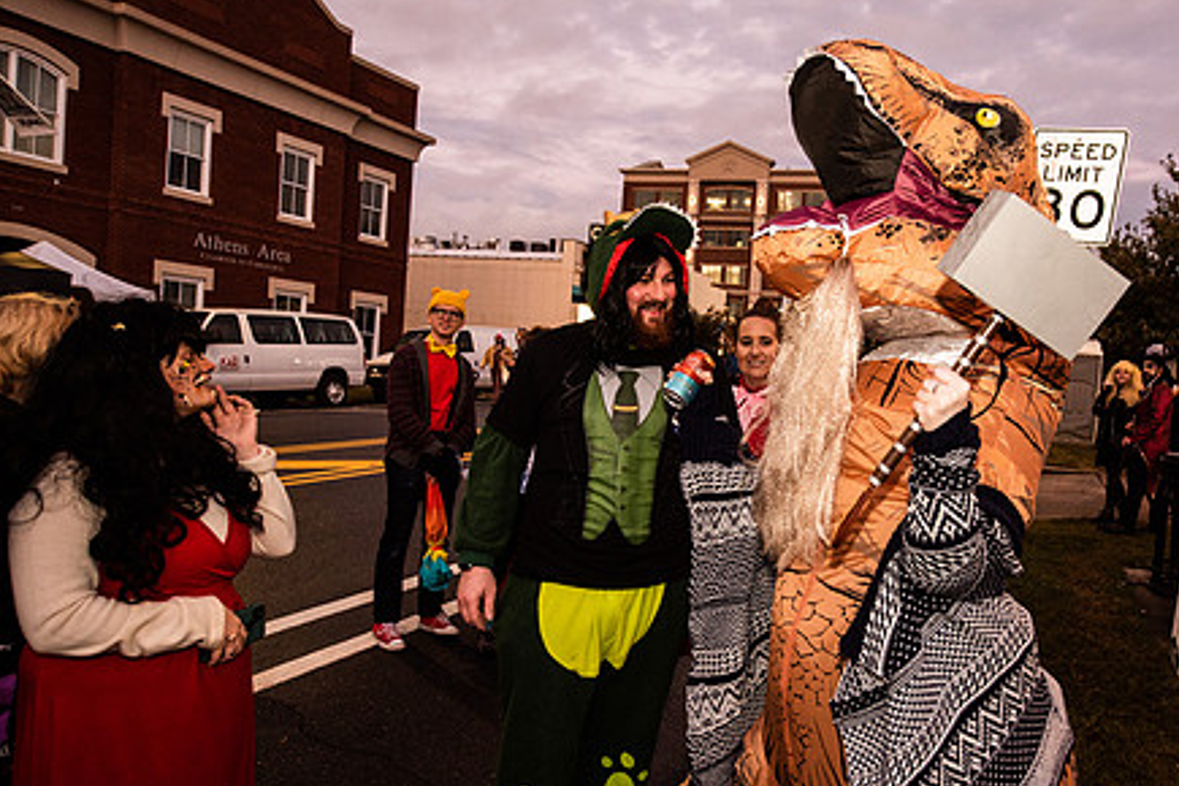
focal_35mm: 28
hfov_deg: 64.2
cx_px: 762
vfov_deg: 46.4
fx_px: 917
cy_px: 419
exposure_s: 1/100
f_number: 4
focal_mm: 21
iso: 800
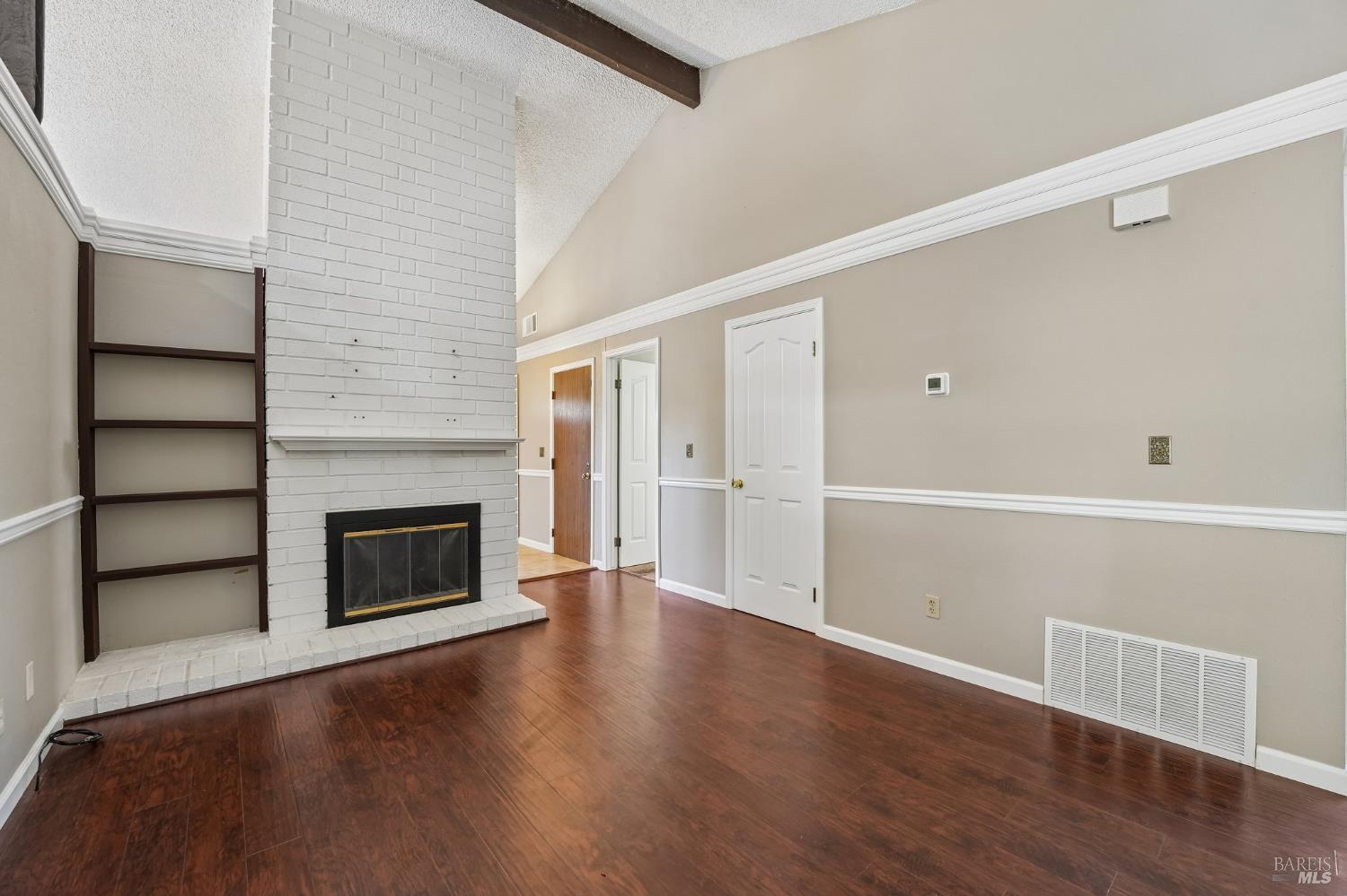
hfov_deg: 104.3
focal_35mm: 14
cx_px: 674
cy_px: 448
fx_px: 524
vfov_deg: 81.2
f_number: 8
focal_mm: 14
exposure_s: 1/15
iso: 640
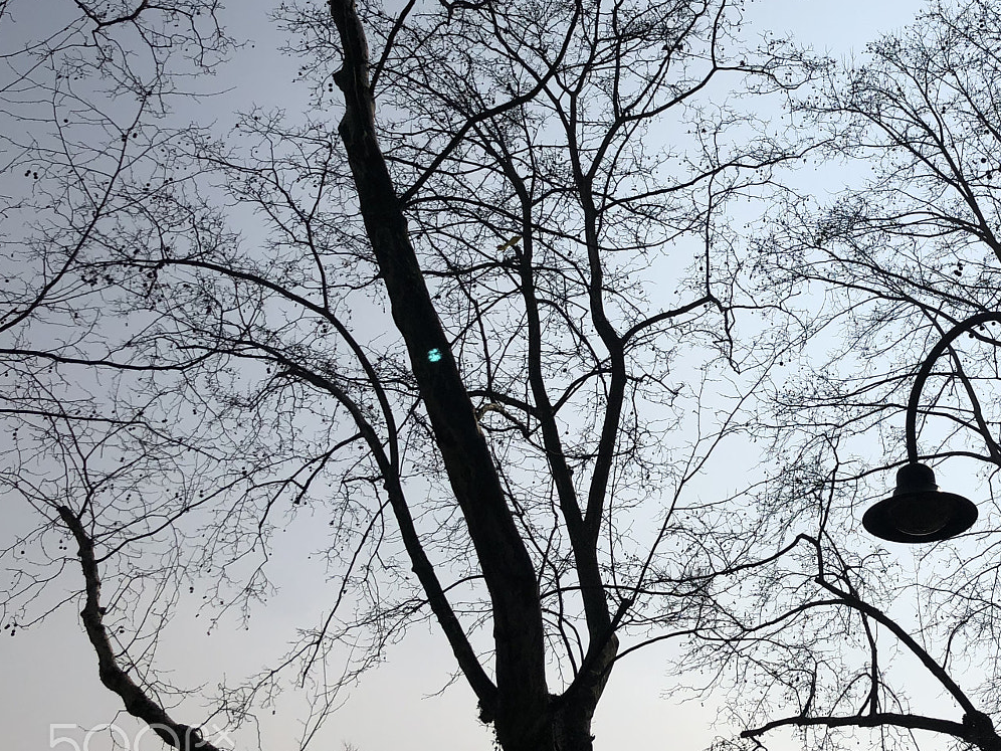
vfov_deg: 32.0
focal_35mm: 45
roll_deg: +0.5
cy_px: 275
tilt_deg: +34.0
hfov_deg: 40.5
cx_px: 790
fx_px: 1301
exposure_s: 1/12048
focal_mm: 4
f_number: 1.8
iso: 25
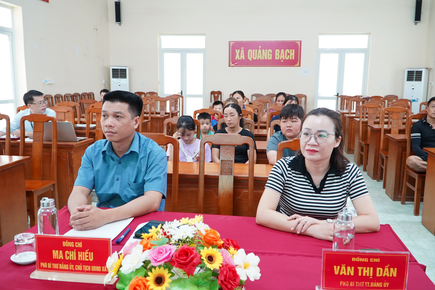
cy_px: 145
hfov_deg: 61.9
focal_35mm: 30
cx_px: 218
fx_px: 362
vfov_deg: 43.6
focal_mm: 20
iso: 1000
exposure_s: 1/30
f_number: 4
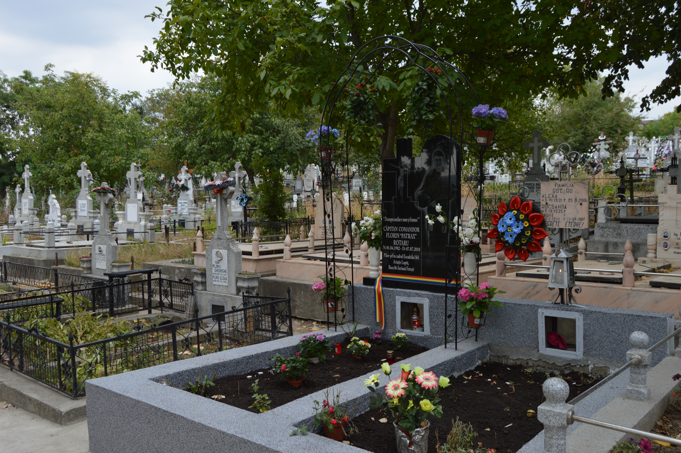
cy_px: 226
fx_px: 567
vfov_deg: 43.5
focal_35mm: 30
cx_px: 340
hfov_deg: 62.0
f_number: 5.6
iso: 280
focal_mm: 20
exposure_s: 1/125
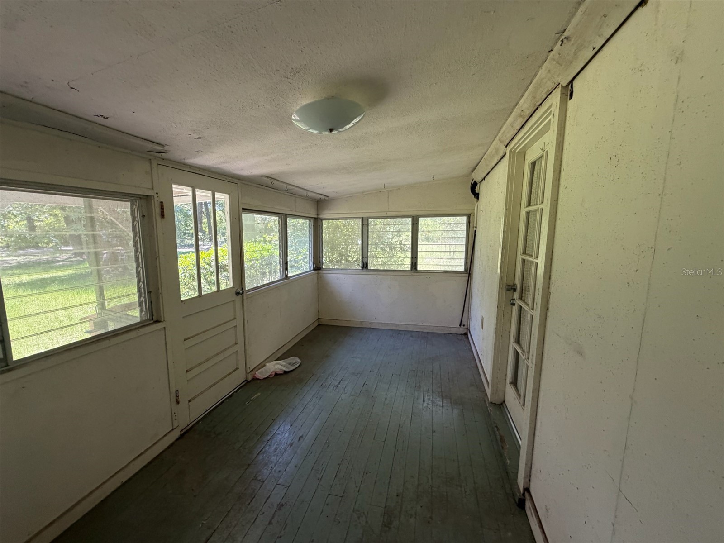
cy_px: 272
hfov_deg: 102.1
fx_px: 293
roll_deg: +0.8
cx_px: 362
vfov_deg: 85.7
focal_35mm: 14
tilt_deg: -7.6
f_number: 2.2
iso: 250
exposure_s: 1/121
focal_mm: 2.22
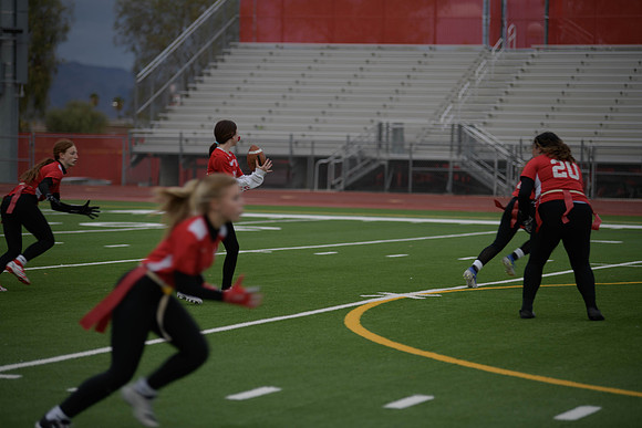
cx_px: 321
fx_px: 2586
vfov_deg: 9.5
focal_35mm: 145
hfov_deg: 14.2
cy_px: 214
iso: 64
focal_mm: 145
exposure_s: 1/200
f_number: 2.8
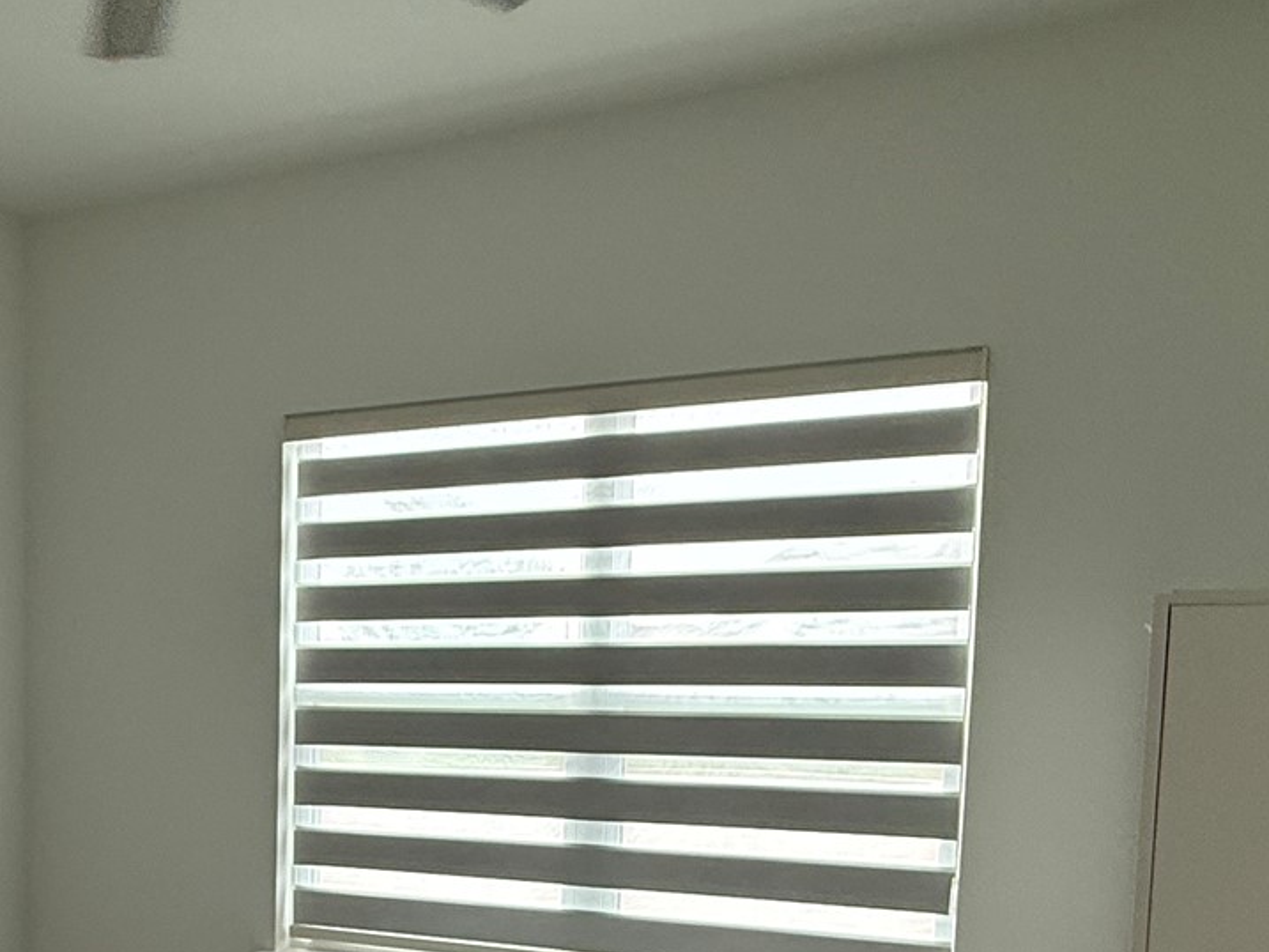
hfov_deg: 45.9
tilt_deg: -5.5
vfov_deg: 34.1
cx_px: 396
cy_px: 848
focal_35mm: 40
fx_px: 1467
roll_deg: -1.8
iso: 125
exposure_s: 1/120
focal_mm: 2.22
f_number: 2.2
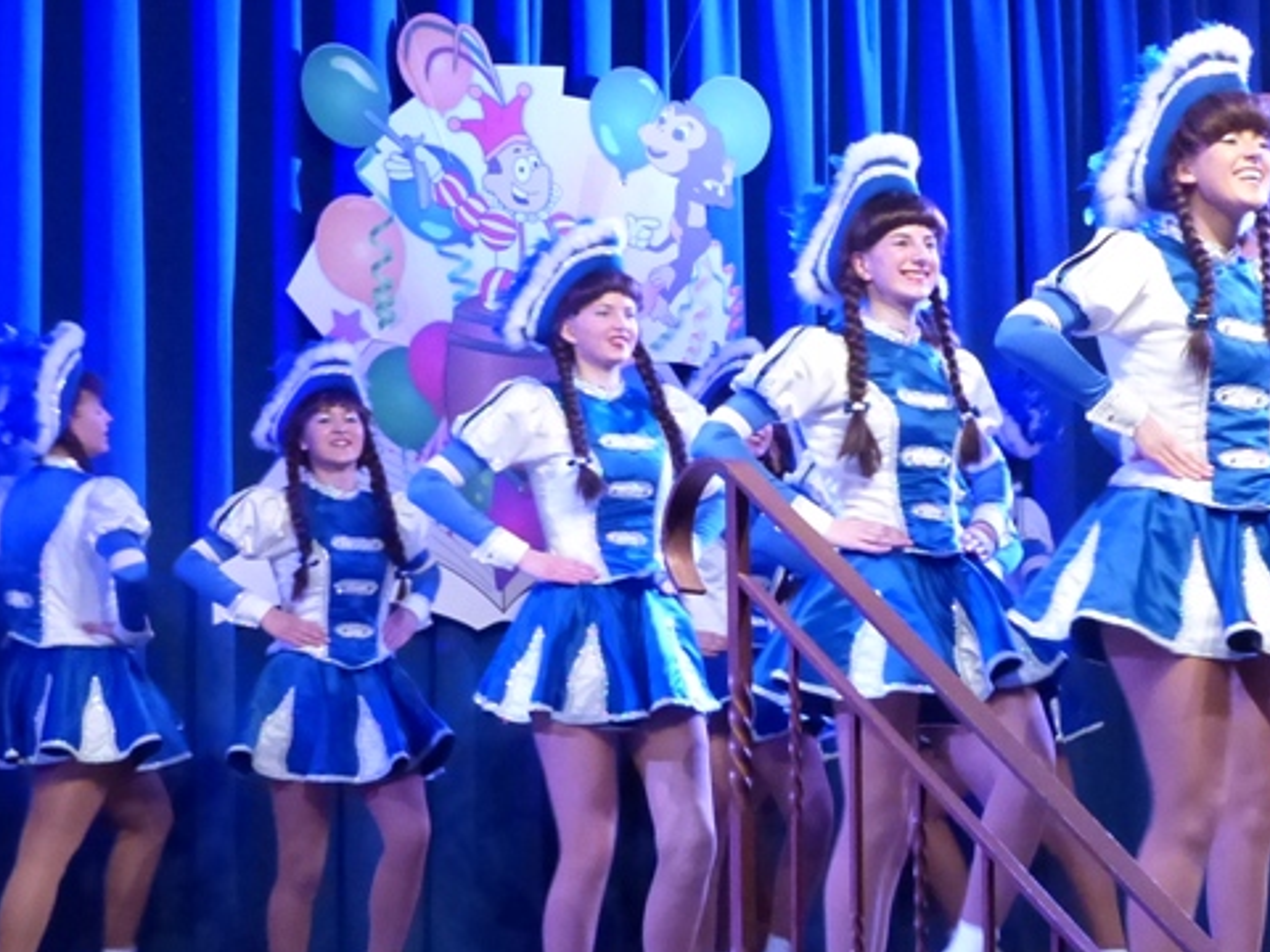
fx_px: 4036
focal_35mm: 110
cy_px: 436
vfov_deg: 13.5
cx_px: 860
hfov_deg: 17.8
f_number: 2.8
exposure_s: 1/80
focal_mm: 7.8
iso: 800
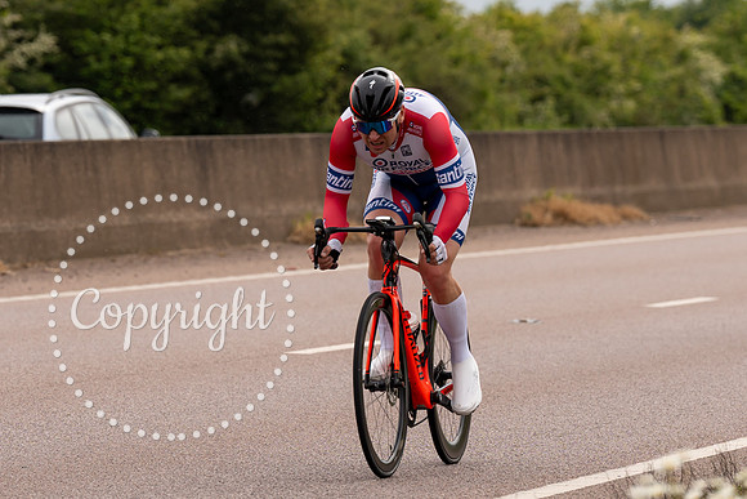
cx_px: 397
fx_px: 6804
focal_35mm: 328
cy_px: 126
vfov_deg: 4.2
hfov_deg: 6.3
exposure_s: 1/800
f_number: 4
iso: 125
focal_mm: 154
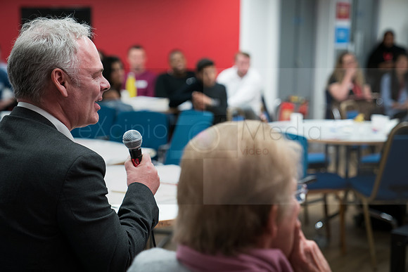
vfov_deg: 21.0
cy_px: 136
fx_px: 736
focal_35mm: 65
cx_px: 204
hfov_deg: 31.0
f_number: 2.8
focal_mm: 63
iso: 1600
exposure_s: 1/125
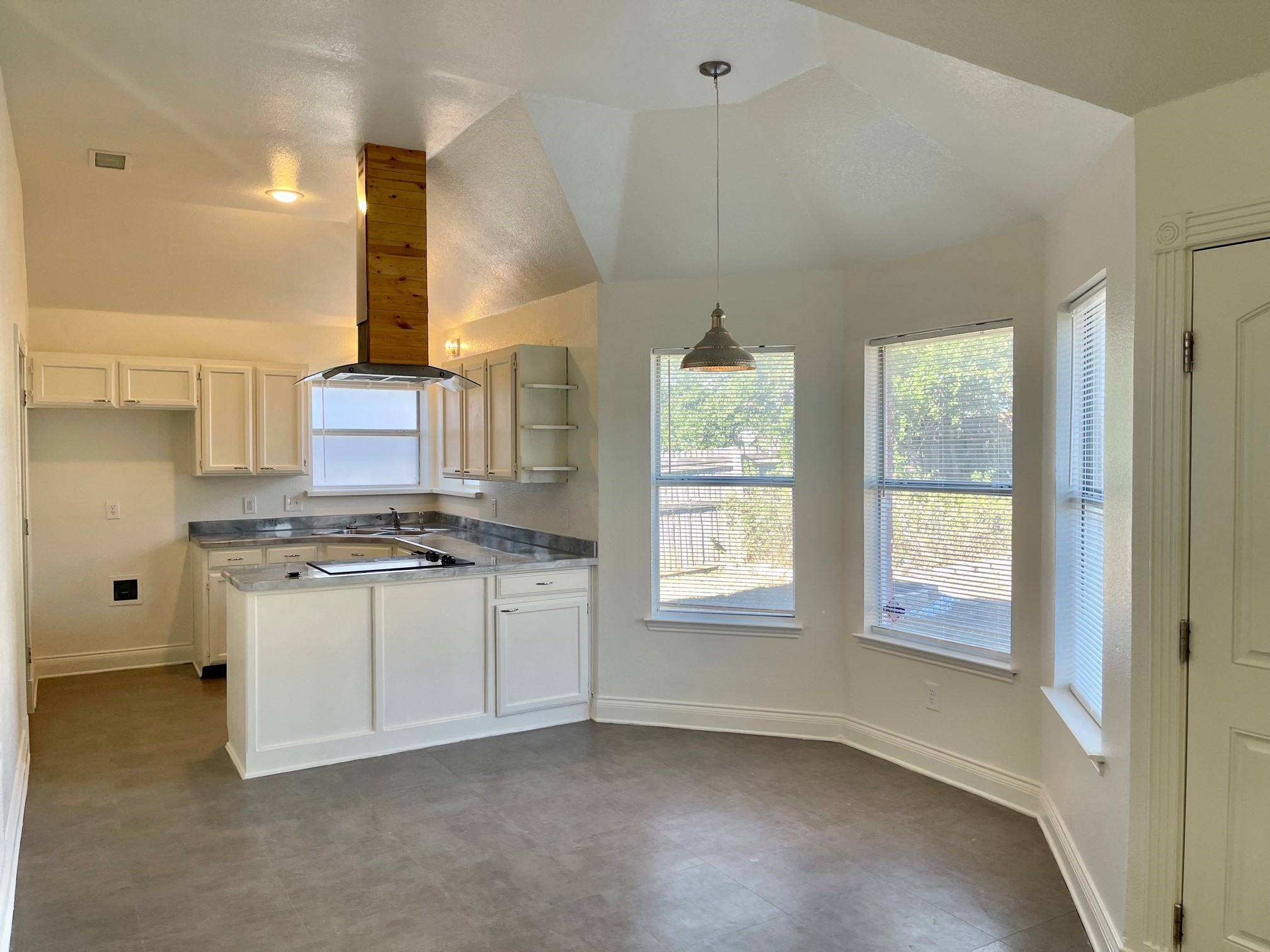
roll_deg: +0.7
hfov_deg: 67.3
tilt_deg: -2.1
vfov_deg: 53.1
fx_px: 954
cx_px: 635
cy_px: 476
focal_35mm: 26
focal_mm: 5.1
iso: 50
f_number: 1.6
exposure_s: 1/120
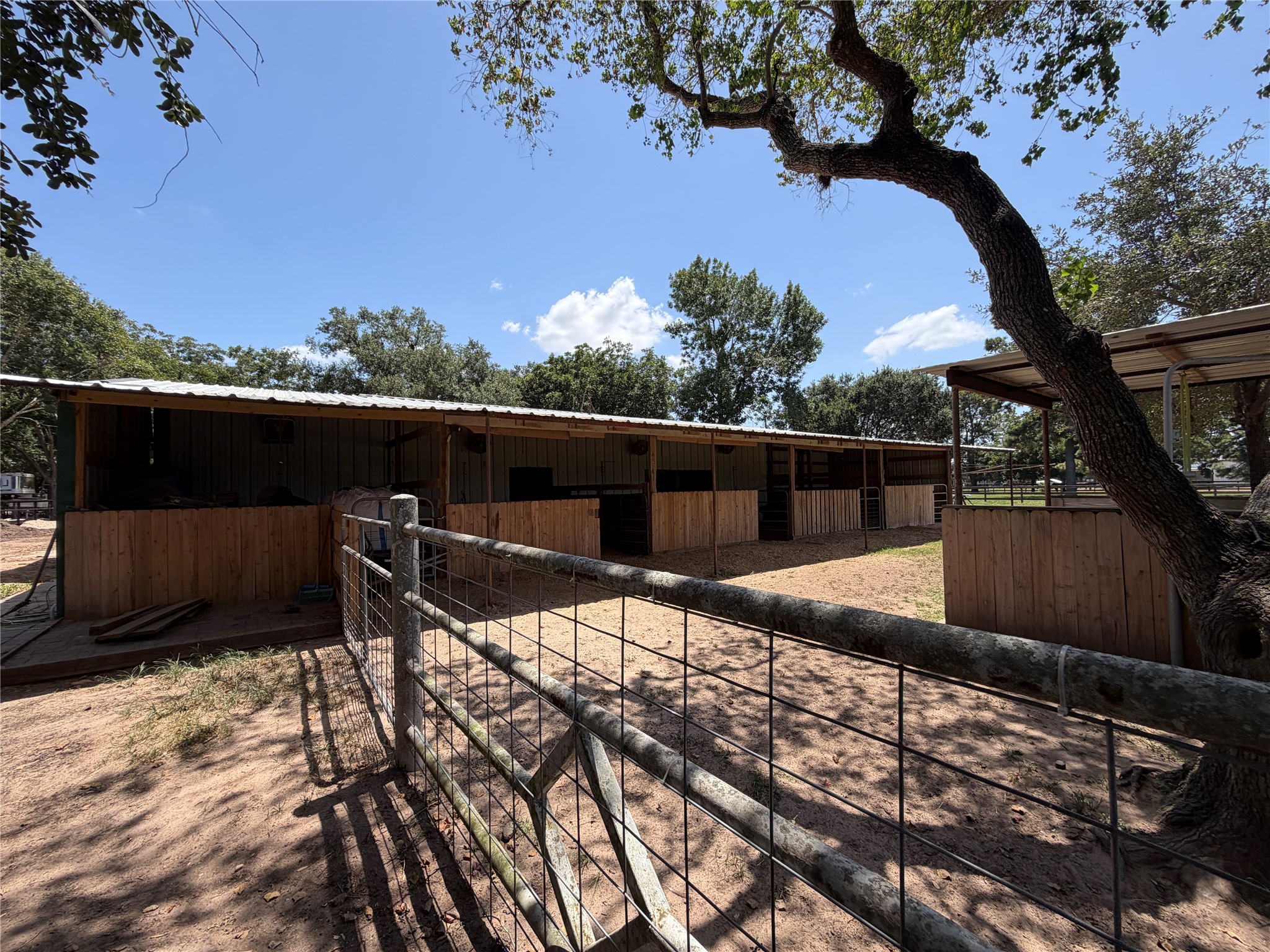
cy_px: 476
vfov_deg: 85.7
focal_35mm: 14
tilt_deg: +1.7
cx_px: 635
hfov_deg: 102.1
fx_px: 514
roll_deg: +2.1
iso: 25
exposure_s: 1/770
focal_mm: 2.22
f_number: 2.2
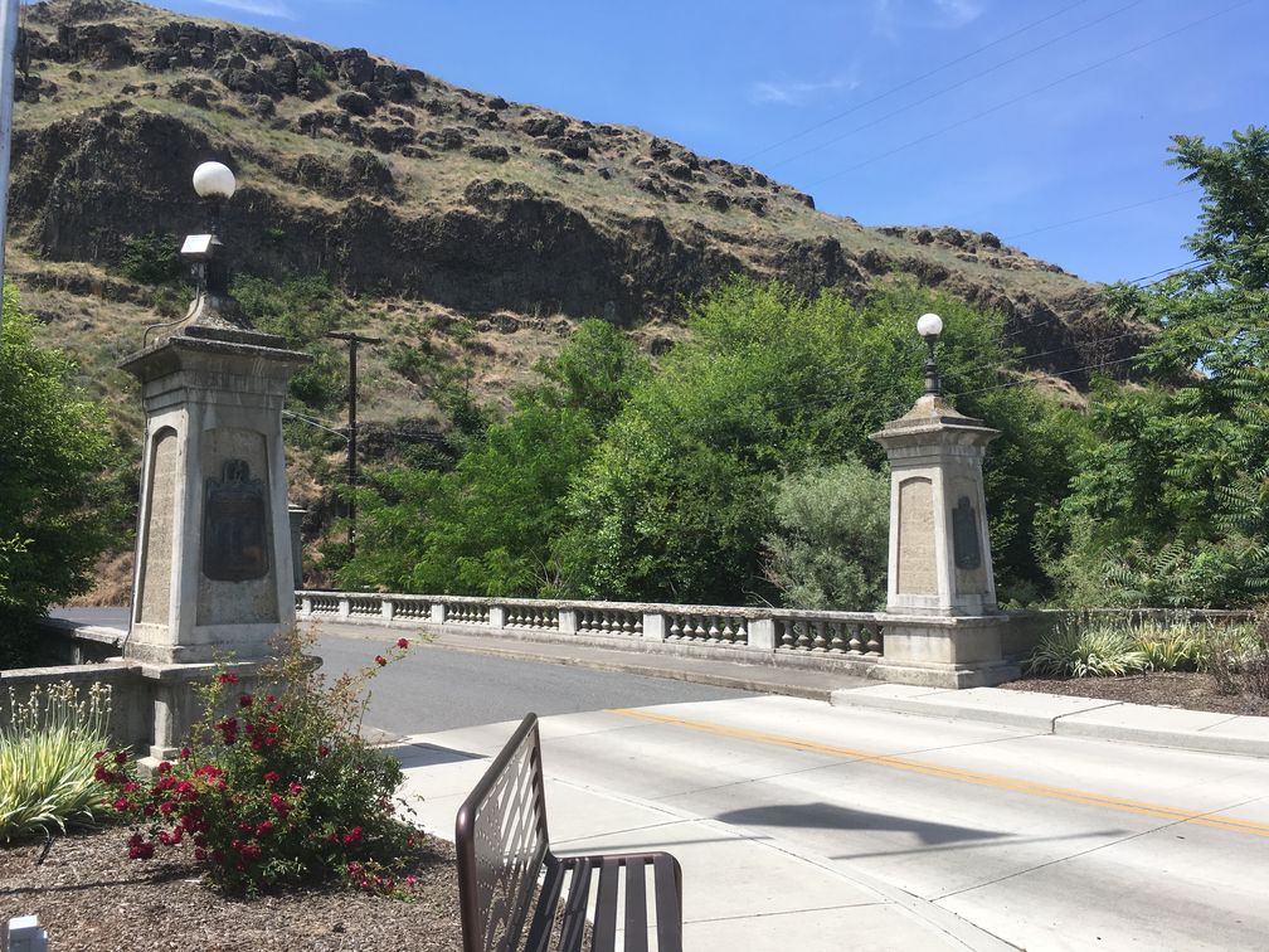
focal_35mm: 29
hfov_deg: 61.7
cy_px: 476
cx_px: 634
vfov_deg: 48.2
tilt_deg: +4.8
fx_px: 1063
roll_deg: +0.0
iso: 25
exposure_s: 1/1282
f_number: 2.2
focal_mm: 4.15
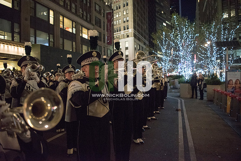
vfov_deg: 53.2
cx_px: 120
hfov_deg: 73.7
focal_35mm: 24
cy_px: 80
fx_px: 161
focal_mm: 24
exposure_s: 1/250
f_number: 2.8
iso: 8000
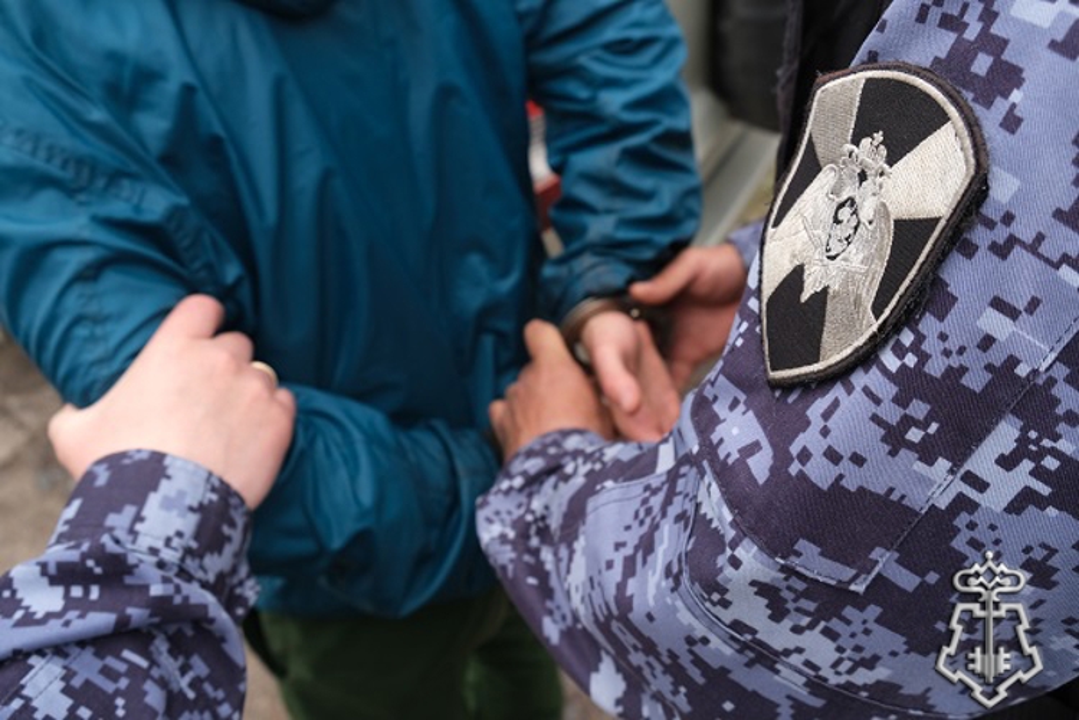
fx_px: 869
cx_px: 540
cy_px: 360
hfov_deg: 63.7
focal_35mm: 29
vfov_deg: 45.0
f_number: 5
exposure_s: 1/170
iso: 160
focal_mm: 19.6
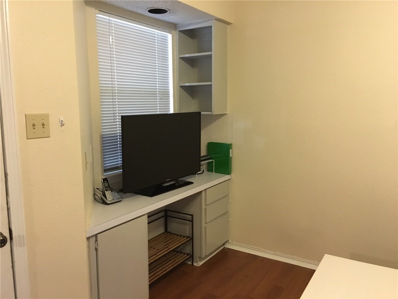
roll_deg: +1.1
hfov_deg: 61.7
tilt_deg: -9.0
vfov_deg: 48.2
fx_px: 333
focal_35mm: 29
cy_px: 150
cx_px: 199
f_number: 2.2
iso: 200
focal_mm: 4.15
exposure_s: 1/30
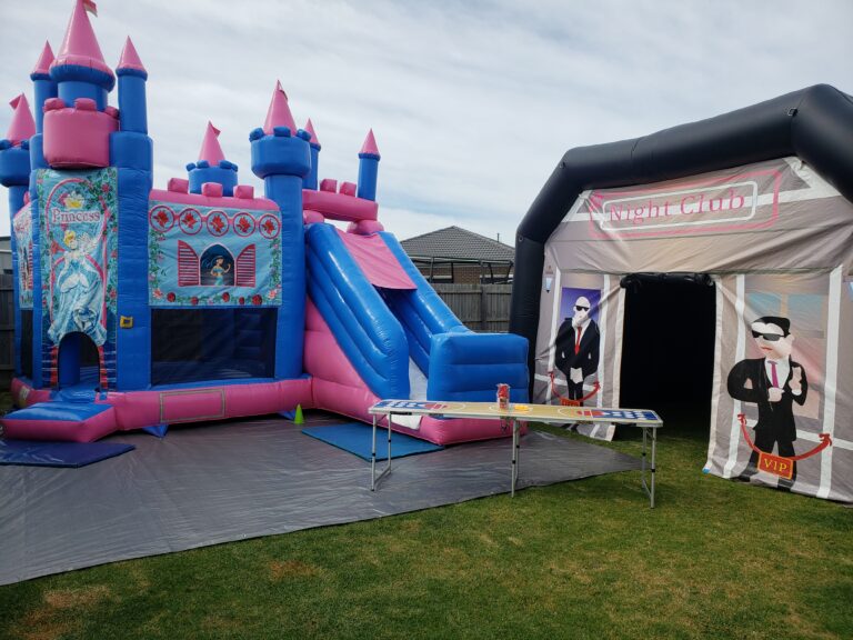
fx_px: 641
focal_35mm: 26
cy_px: 320
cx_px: 426
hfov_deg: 67.3
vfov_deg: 53.1
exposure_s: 1/1480
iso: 50
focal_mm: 4.3
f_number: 2.4
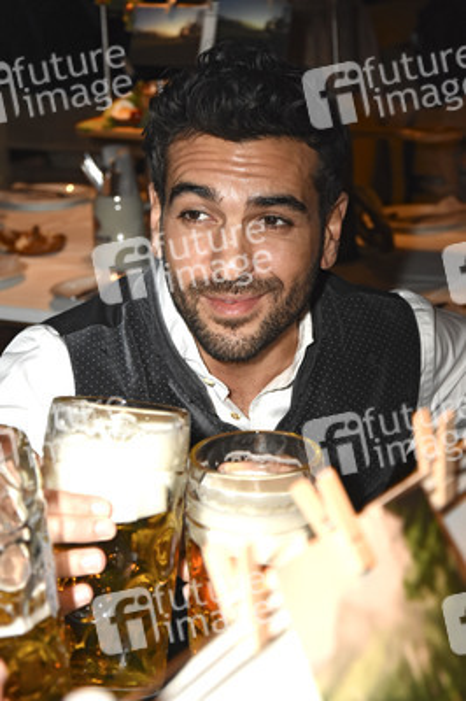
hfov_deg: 13.8
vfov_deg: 20.6
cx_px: 233
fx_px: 1925
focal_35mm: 99
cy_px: 350
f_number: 6.3
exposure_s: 1/125
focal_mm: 66
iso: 1600
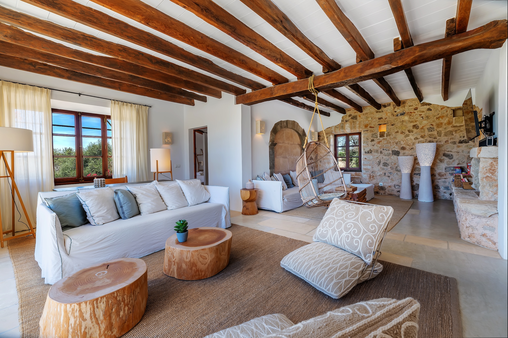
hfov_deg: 100.4
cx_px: 254
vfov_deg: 77.3
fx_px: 212
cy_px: 169
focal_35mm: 15
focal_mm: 10
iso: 200
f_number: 8
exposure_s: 1/50
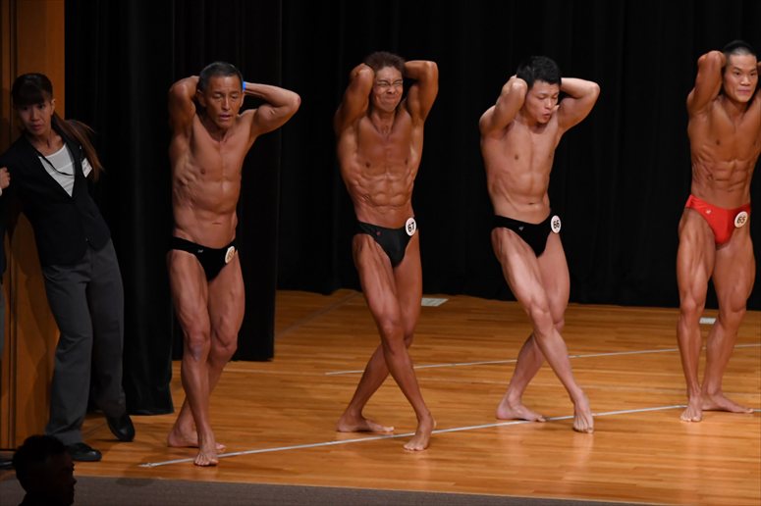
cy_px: 253
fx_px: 5388
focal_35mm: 255
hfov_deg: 8.1
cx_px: 380
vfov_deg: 5.4
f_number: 5.6
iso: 3200
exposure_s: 1/400
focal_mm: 170
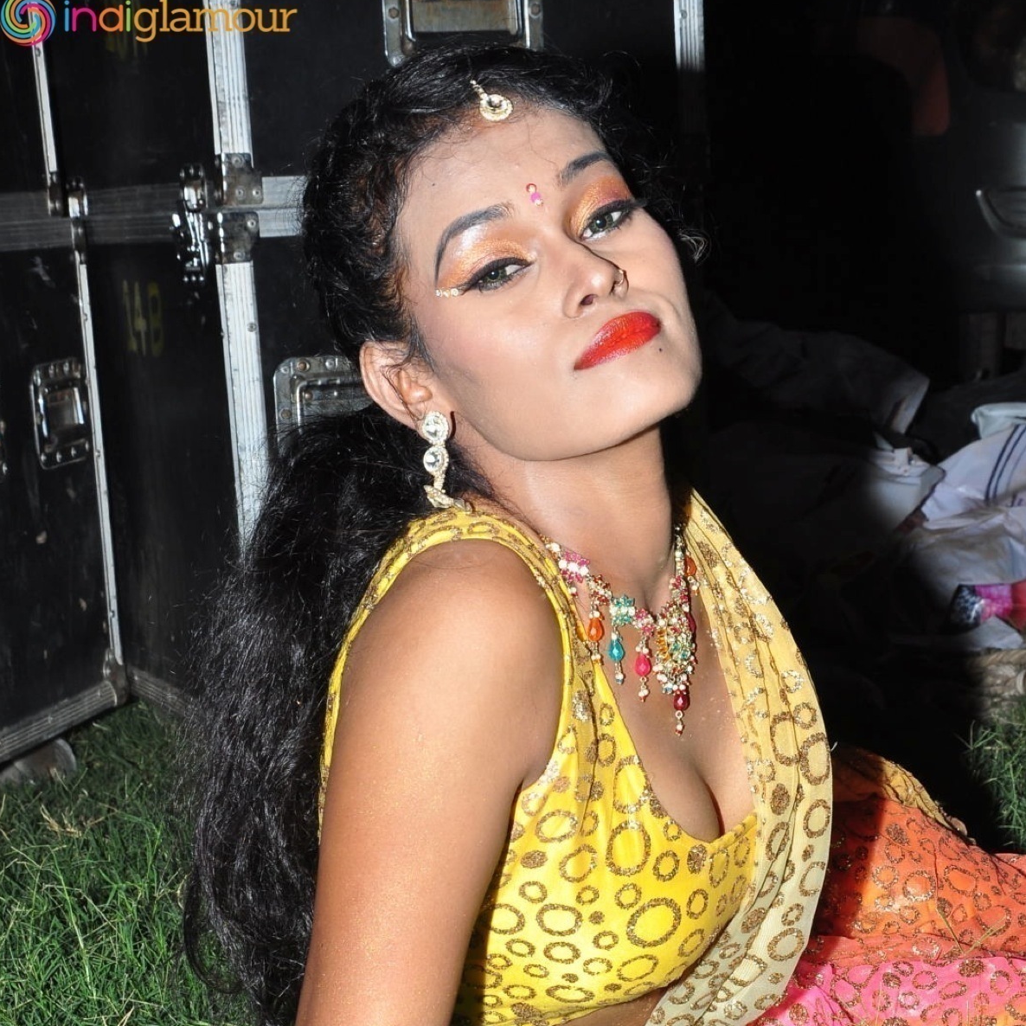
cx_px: 516
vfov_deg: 17.8
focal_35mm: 97
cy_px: 770
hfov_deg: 17.9
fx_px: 3253
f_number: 13
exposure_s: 1/125
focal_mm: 50
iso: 400
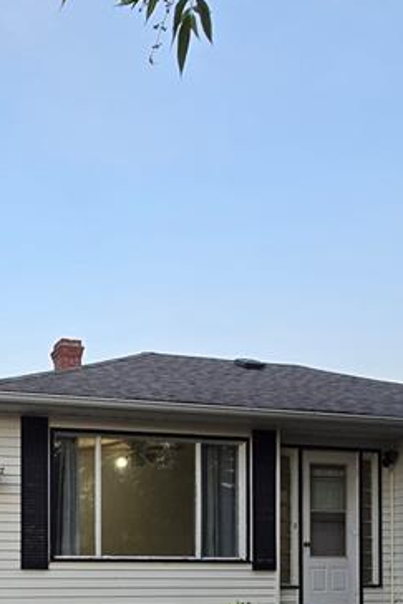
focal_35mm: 38
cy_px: 576
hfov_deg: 32.2
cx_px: -5
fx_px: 637
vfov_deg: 44.6
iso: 50
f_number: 2.2
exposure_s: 1/60
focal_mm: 2.2
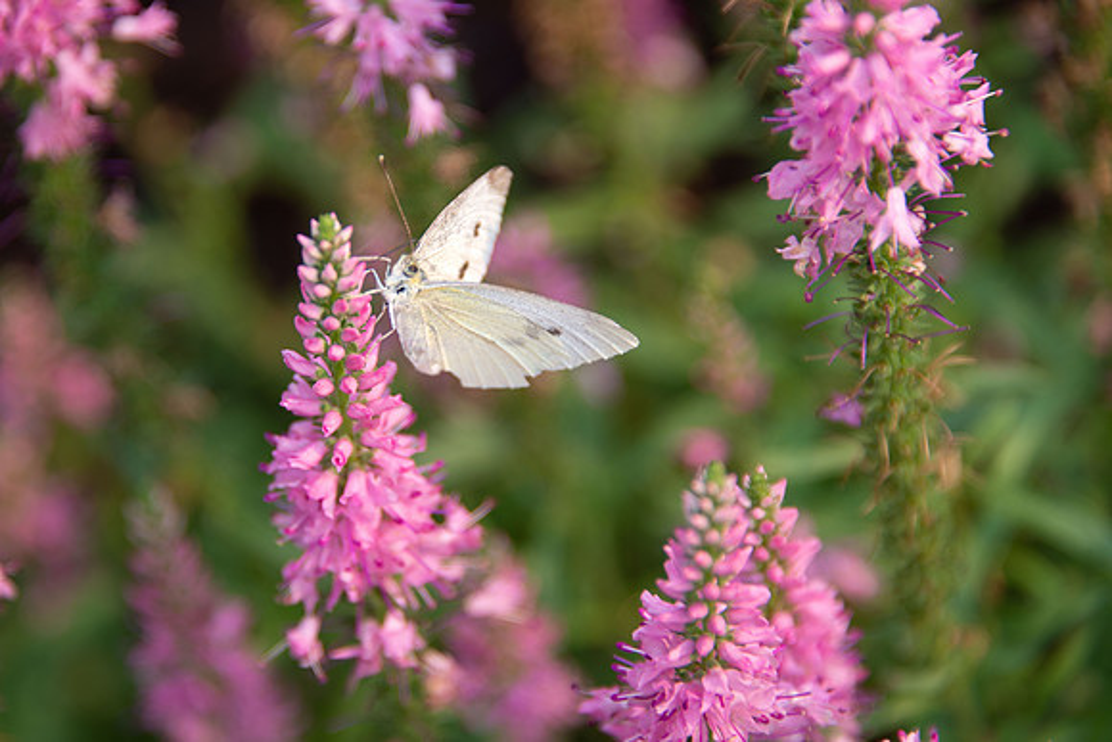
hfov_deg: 5.7
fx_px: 11240
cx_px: 438
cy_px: 345
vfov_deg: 3.8
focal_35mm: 364
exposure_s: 1/400
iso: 200
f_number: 5.6
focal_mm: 300
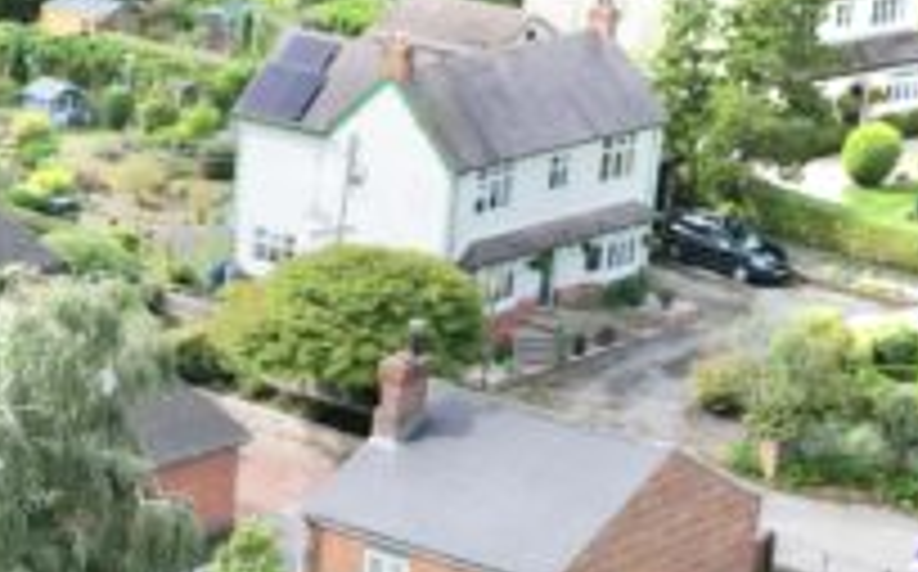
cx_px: -238
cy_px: 586
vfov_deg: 10.1
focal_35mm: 128
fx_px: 3199
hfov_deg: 15.6
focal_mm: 6.72
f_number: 1.7
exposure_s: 1/2500
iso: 140
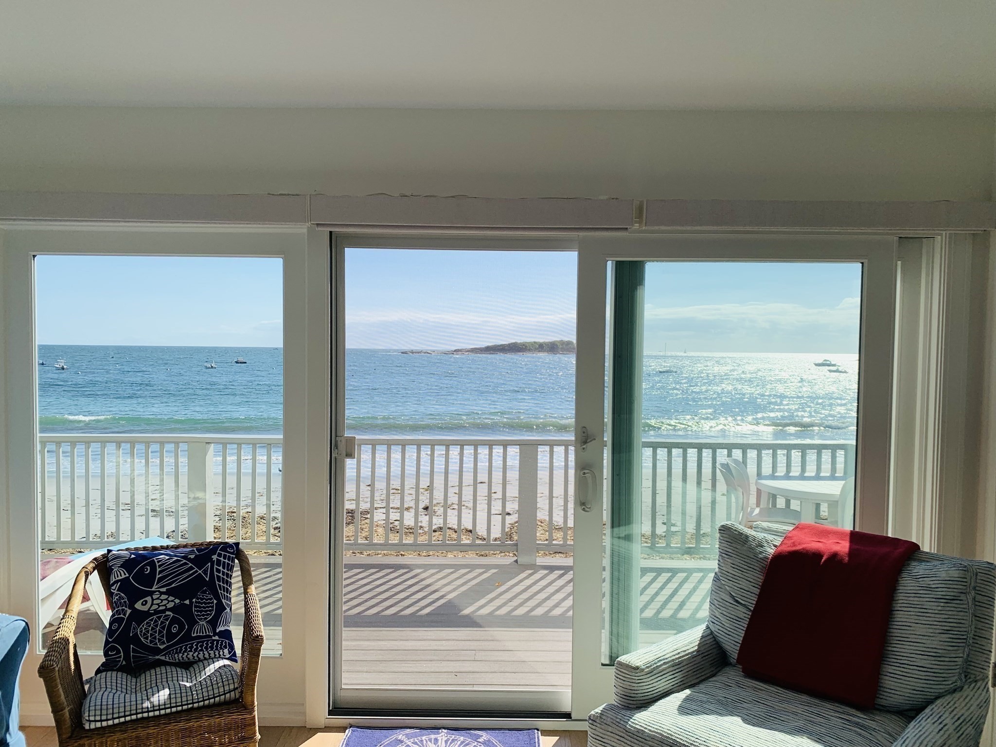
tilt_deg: -4.0
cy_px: 374
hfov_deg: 67.3
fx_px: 748
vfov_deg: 53.1
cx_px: 498
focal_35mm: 26
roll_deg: -0.2
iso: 25
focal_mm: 4.25
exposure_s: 1/1992
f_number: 1.8
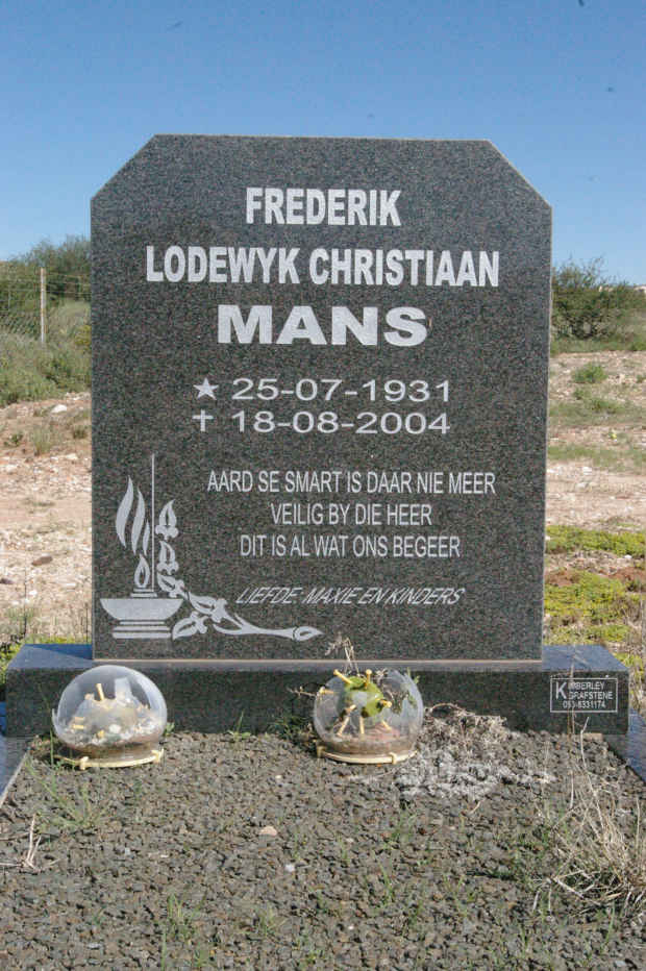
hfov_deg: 23.7
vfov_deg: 35.1
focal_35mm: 57
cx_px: 323
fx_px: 1536
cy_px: 486
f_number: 19
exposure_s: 1/1500
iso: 3200
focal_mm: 38
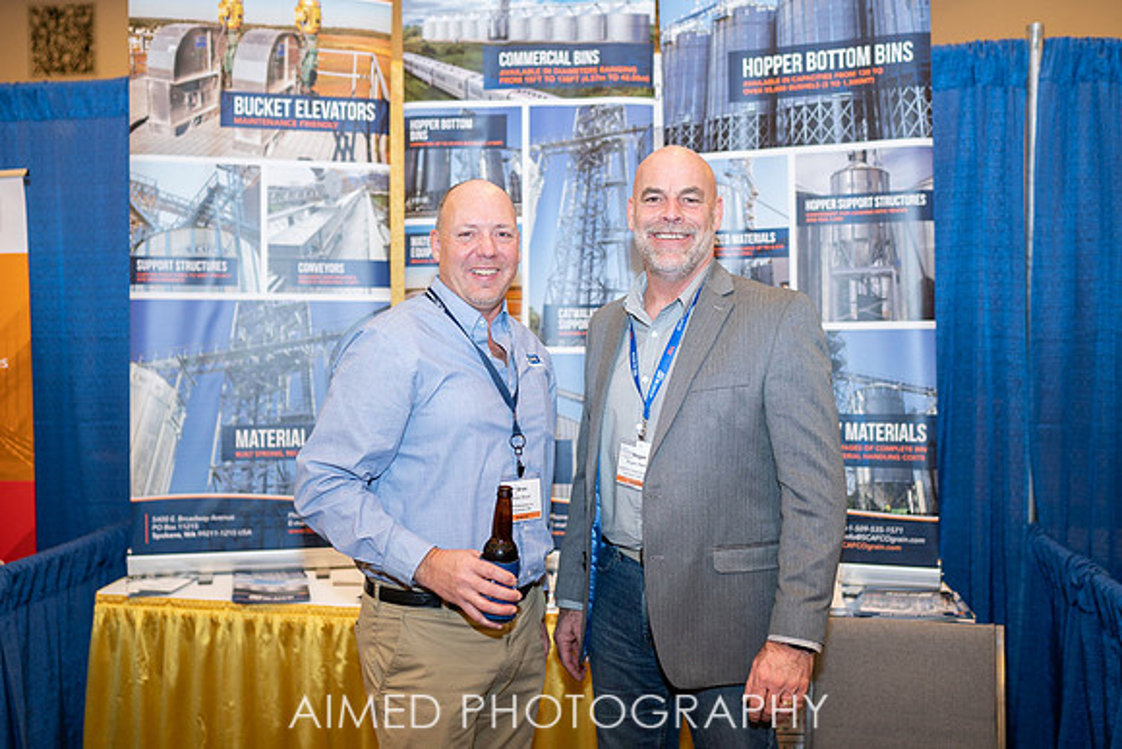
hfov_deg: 53.5
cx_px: 552
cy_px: 372
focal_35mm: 36
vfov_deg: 37.1
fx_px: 1114
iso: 100
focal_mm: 35
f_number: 2
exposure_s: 1/125
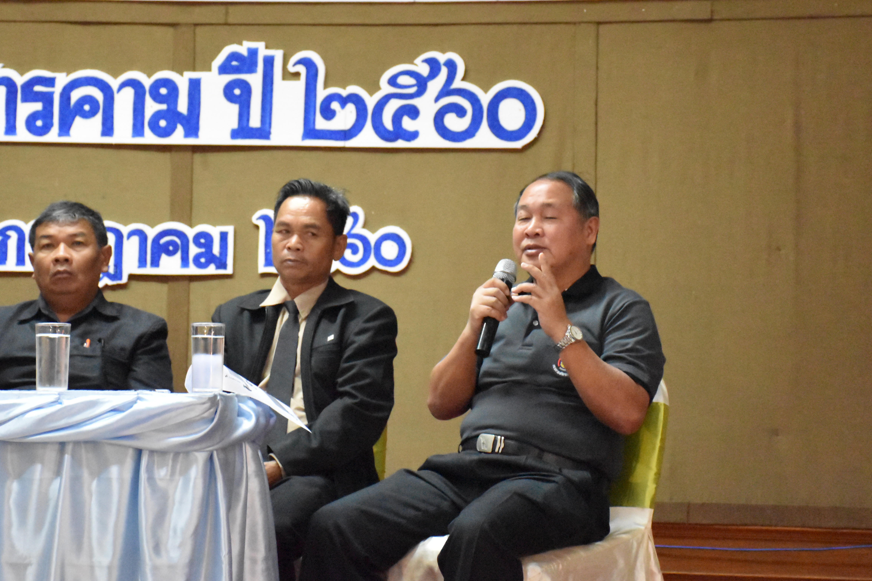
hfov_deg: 17.8
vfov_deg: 11.9
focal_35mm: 115
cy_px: 270
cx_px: 456
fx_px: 2785
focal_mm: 60
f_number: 5
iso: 12800
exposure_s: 1/125
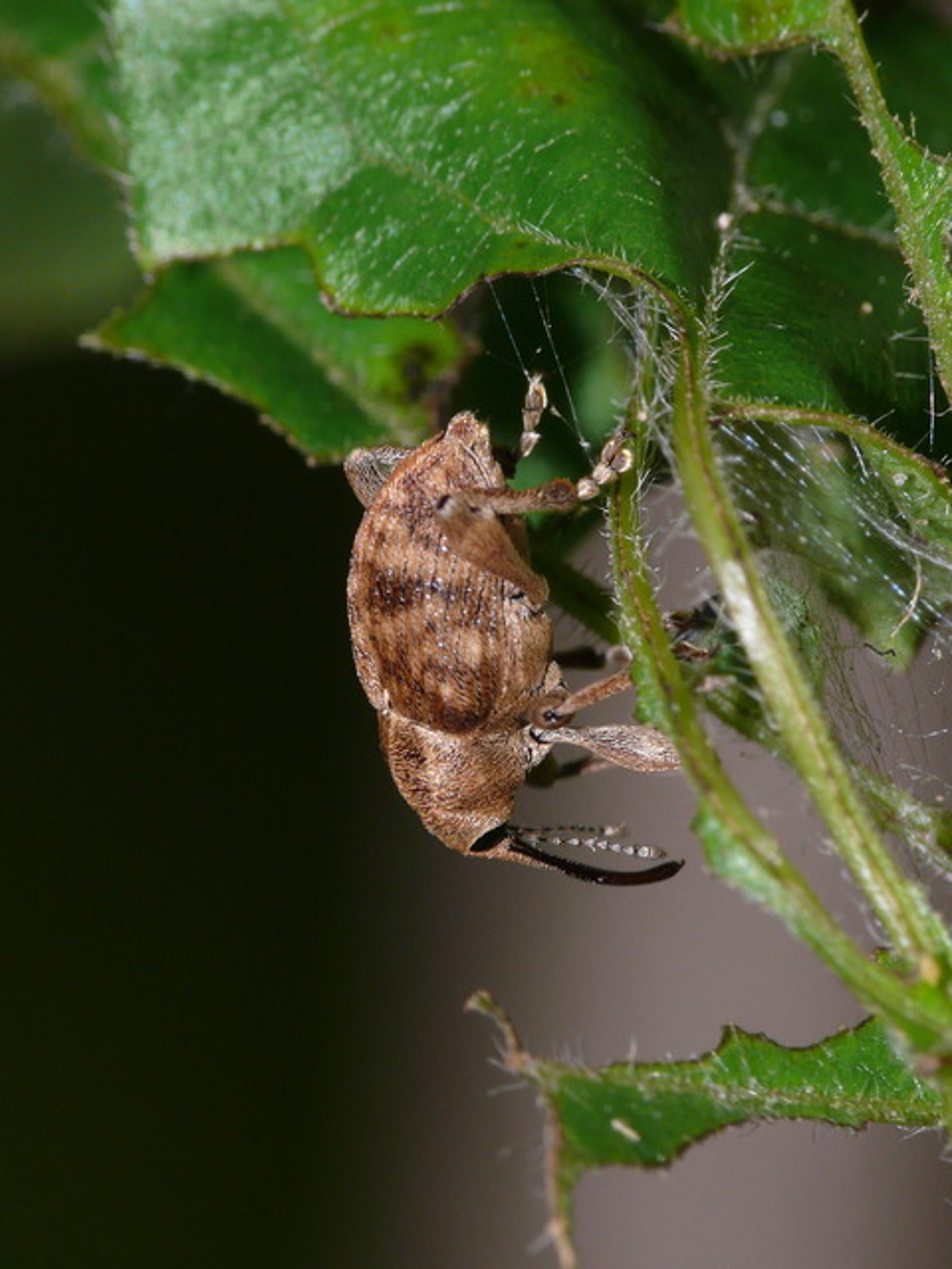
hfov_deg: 3.5
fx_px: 15401
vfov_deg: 4.7
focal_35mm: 420
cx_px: 476
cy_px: 634
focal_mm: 88.8
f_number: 11
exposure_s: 1/250
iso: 200
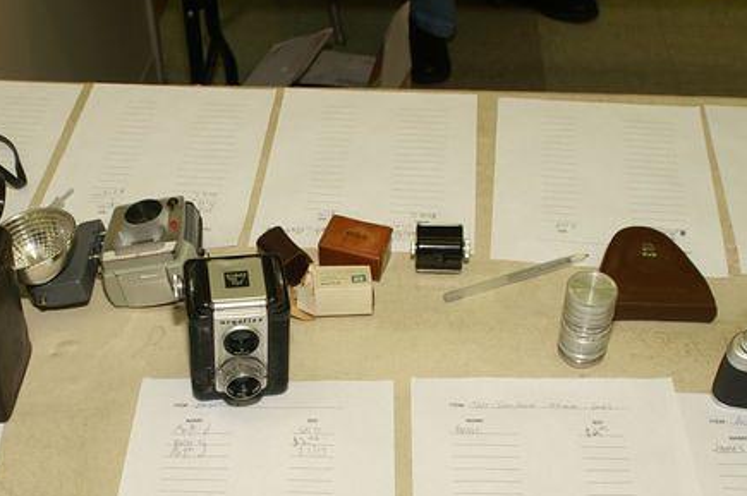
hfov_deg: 37.1
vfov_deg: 25.4
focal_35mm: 53
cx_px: 239
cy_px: 323
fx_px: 1098
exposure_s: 1/50
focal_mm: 24
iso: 100
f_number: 5.6
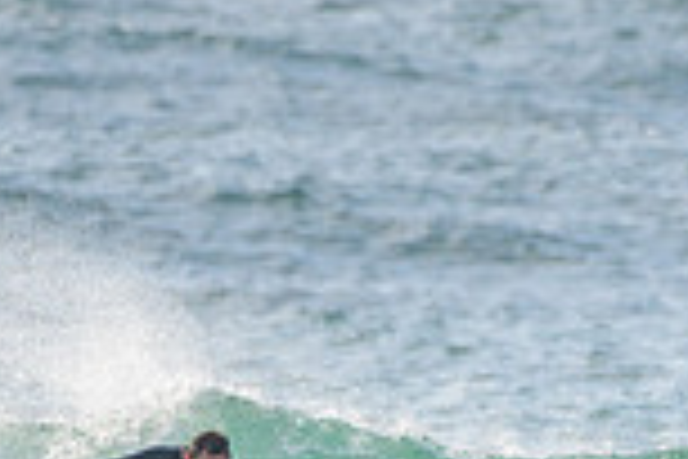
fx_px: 44430
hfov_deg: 0.9
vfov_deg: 0.6
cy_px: 756
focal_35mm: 2325
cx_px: 406
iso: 320
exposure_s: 1/2000
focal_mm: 500
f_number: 5.6
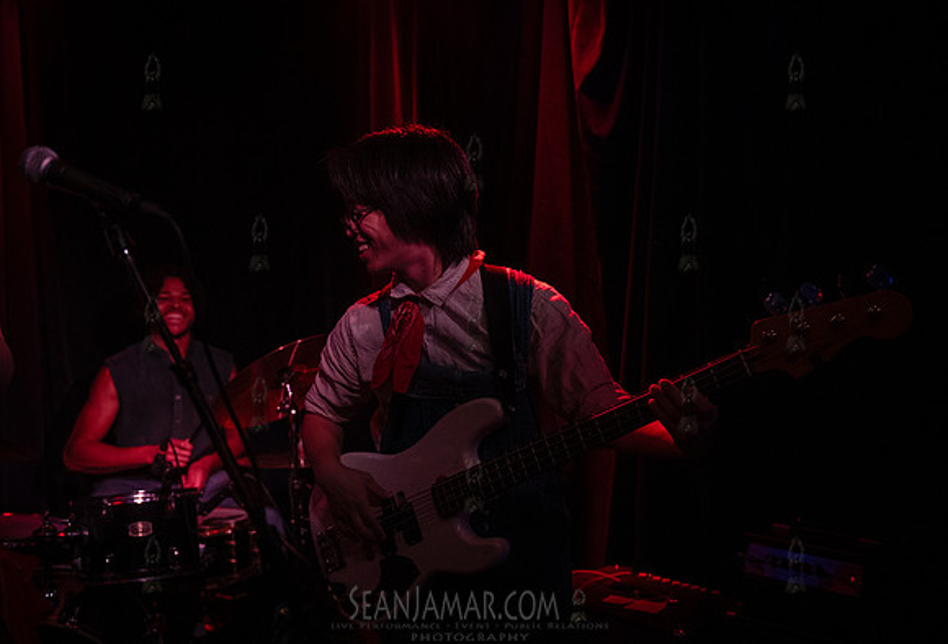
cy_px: 346
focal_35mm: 37
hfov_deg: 51.4
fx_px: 984
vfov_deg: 36.2
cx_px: 426
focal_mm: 34
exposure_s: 1/400
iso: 8000
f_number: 3.2
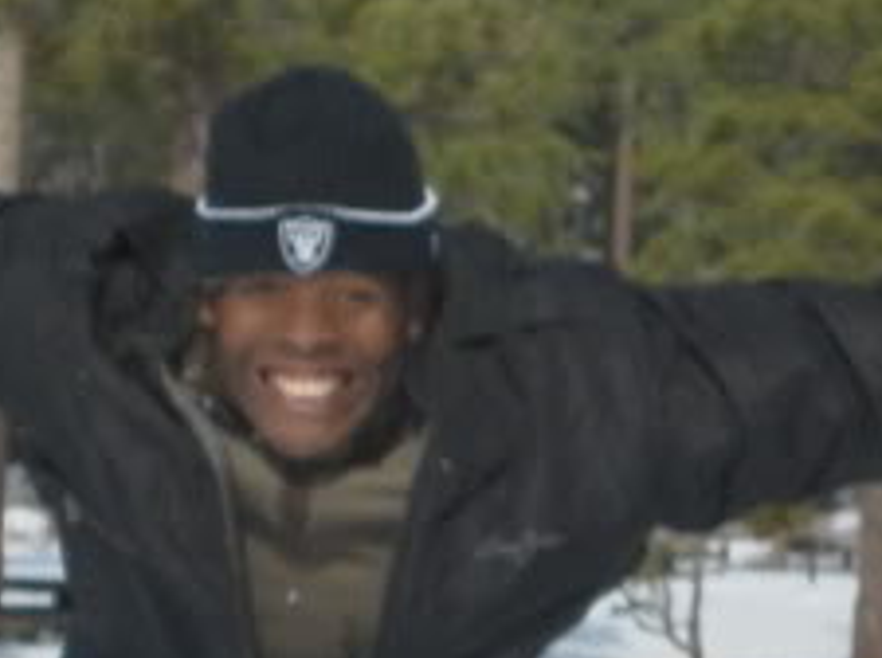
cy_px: 552
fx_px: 7657
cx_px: 600
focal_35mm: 301
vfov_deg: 4.9
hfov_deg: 6.6
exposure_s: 1/500
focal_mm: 11.7
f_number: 5.3
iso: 80
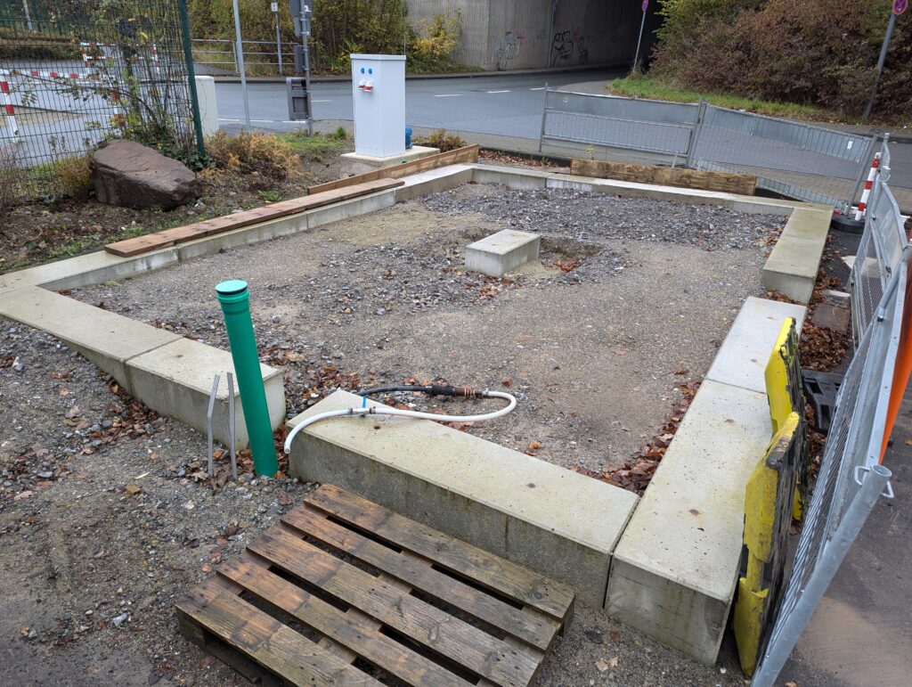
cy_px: 344
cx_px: 456
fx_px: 633
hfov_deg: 71.5
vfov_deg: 56.9
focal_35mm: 24
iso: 41
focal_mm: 6.81
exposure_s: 1/75
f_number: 1.85
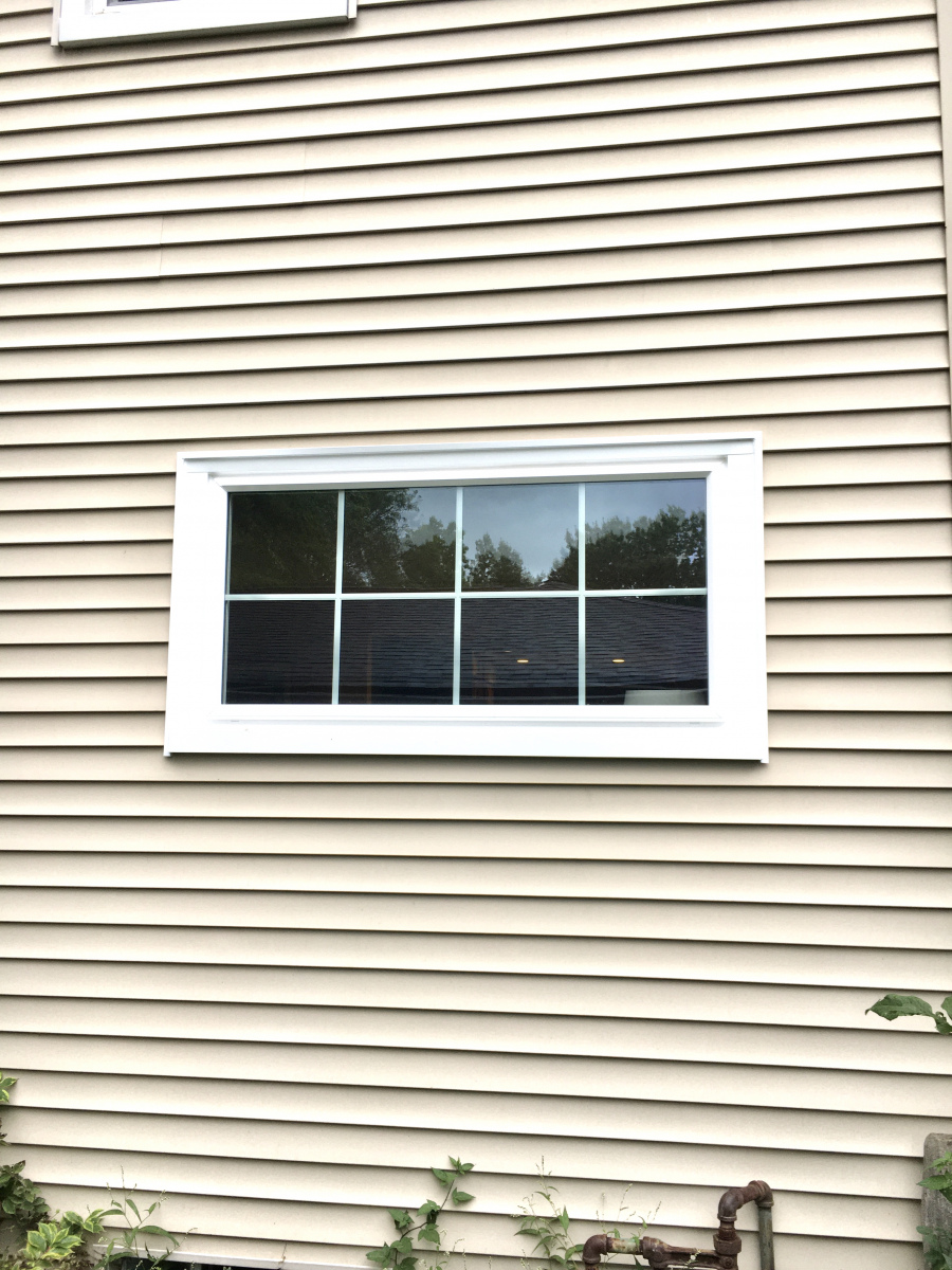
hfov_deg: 48.2
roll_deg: -1.1
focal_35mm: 29
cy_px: 635
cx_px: 476
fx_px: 1063
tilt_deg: +6.5
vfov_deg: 61.7
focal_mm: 4.15
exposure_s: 1/120
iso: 40
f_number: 2.2
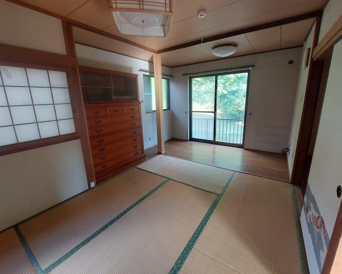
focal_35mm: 14
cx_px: 169
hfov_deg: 100.7
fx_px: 142
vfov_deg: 88.0
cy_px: 138
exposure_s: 1/60
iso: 125
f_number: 2.2
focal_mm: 1.74
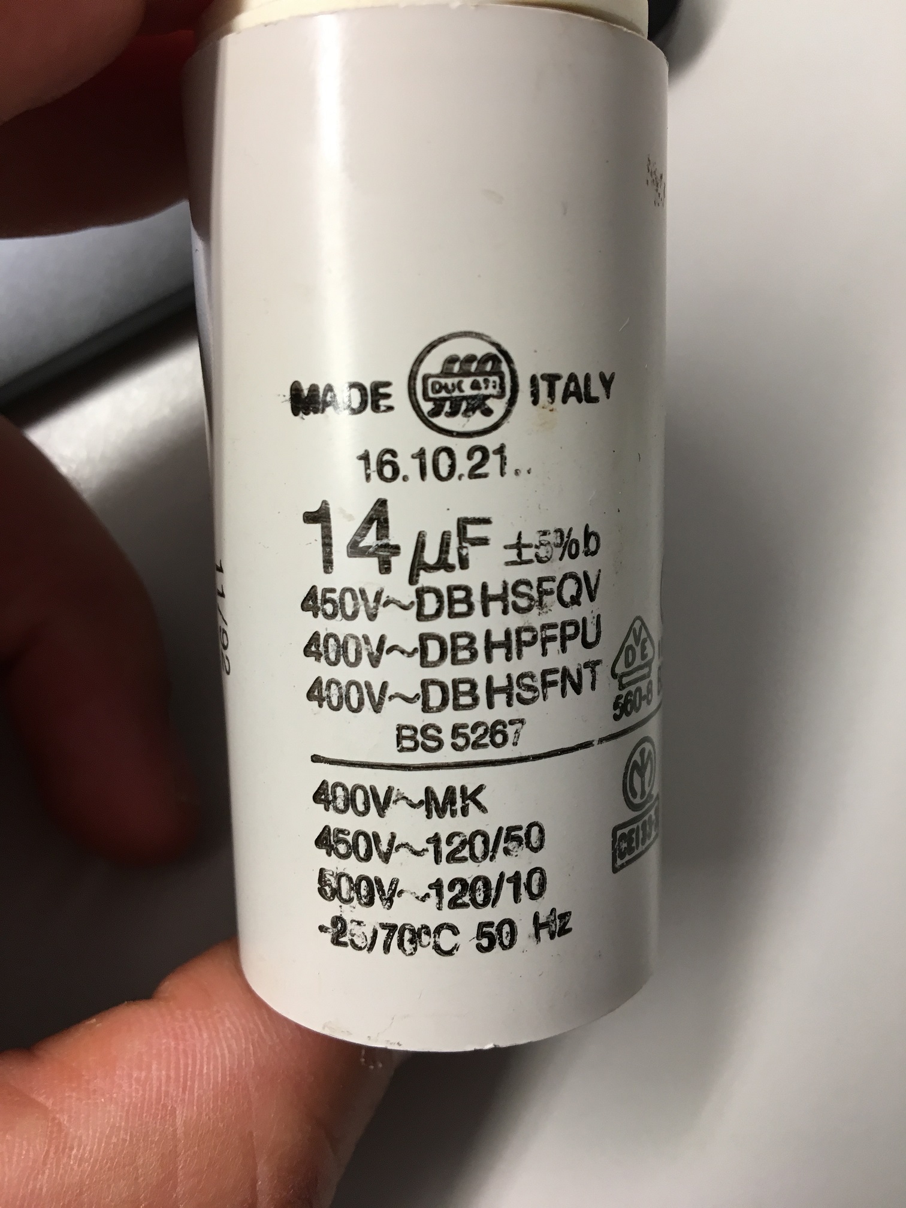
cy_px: 604
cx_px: 453
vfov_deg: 61.7
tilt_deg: -77.8
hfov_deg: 48.2
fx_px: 1012
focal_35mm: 29
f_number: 2.2
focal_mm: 4.15
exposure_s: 1/33
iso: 80
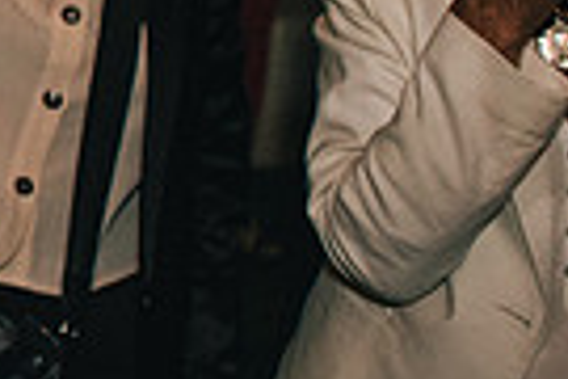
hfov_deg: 12.4
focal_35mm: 125
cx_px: -857
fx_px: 1972
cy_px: -254
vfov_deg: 10.4
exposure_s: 1/200
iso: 2500
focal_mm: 24
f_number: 2.2
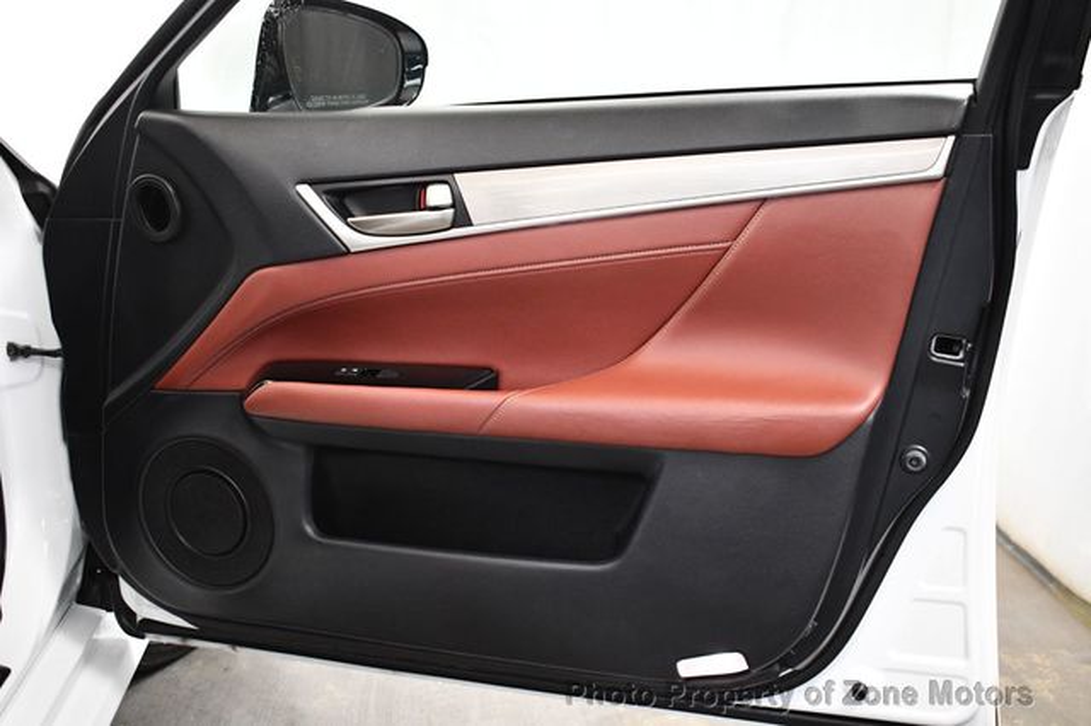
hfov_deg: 49.6
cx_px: 546
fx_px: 1181
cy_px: 363
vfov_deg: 34.2
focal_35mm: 39
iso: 3200
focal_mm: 26
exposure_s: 1/80
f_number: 4
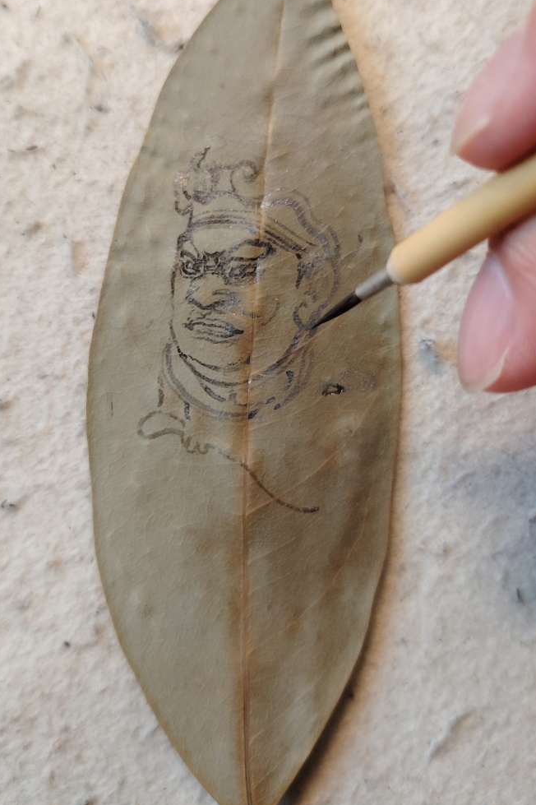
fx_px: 760
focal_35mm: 34
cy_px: 325
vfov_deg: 55.4
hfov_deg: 38.9
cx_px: 262
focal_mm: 5.25
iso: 3531
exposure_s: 1/400
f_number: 1.75
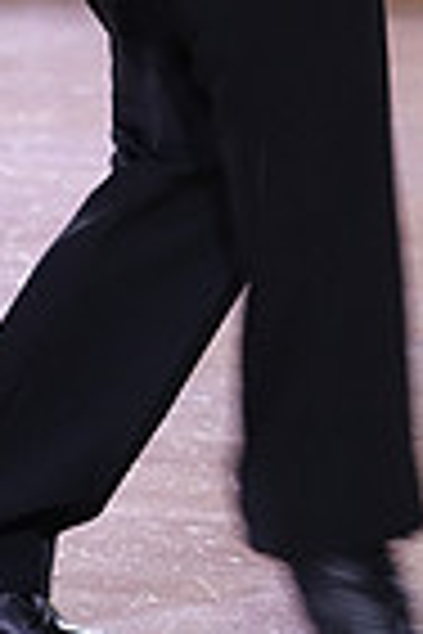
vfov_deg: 4.0
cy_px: -391
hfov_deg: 2.7
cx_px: -263
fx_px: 9111
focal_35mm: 517
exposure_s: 1/200
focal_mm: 126
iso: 3200
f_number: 6.3
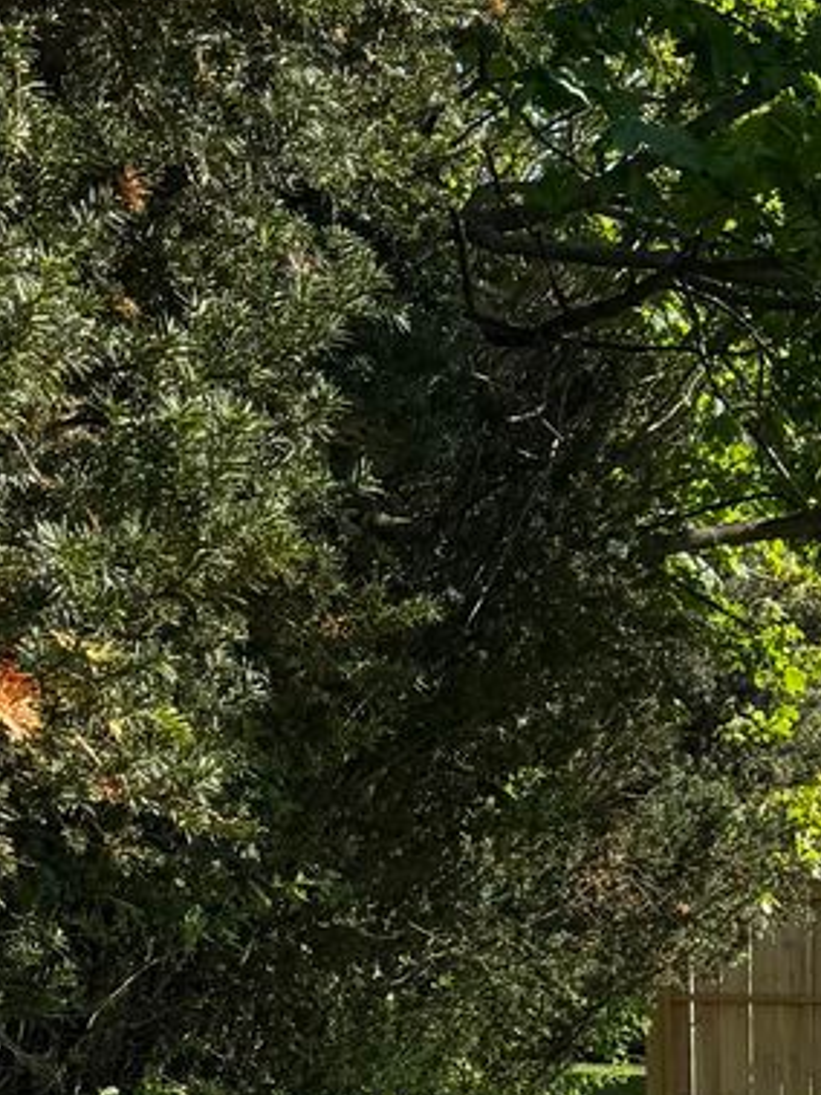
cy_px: 1222
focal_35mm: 95
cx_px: 1158
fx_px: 3006
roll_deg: +0.1
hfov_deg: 14.7
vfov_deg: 19.7
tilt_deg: -4.6
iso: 125
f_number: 1.78
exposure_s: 1/3953
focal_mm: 6.76
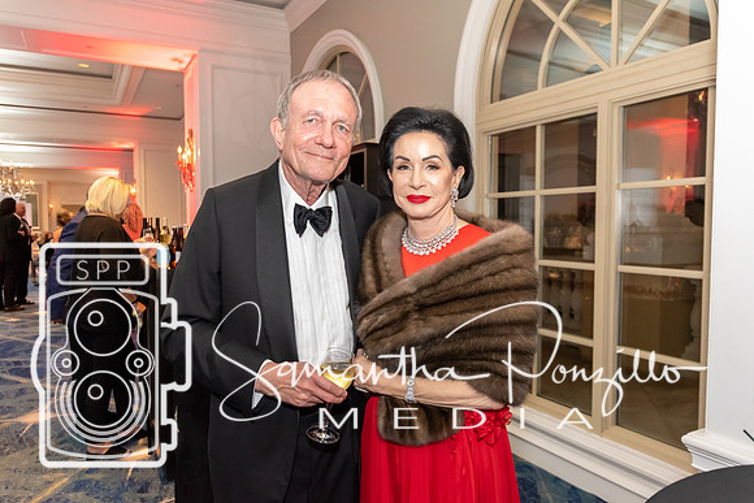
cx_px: 377
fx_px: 566
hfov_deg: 67.4
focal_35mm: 27
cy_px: 252
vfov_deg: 48.0
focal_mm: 18
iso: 3200
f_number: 3.5
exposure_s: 1/60
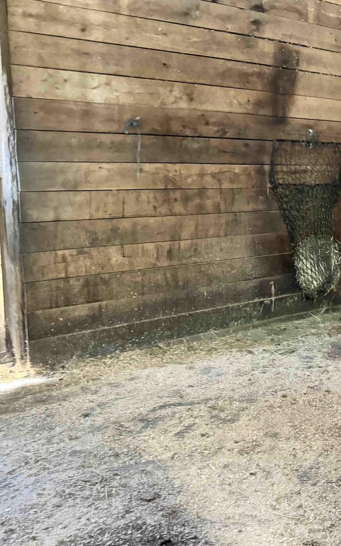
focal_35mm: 41
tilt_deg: -10.5
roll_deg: -3.2
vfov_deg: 48.2
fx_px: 610
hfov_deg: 27.7
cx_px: 403
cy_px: 261
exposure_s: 1/30
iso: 1000
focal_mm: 6.76
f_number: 1.78
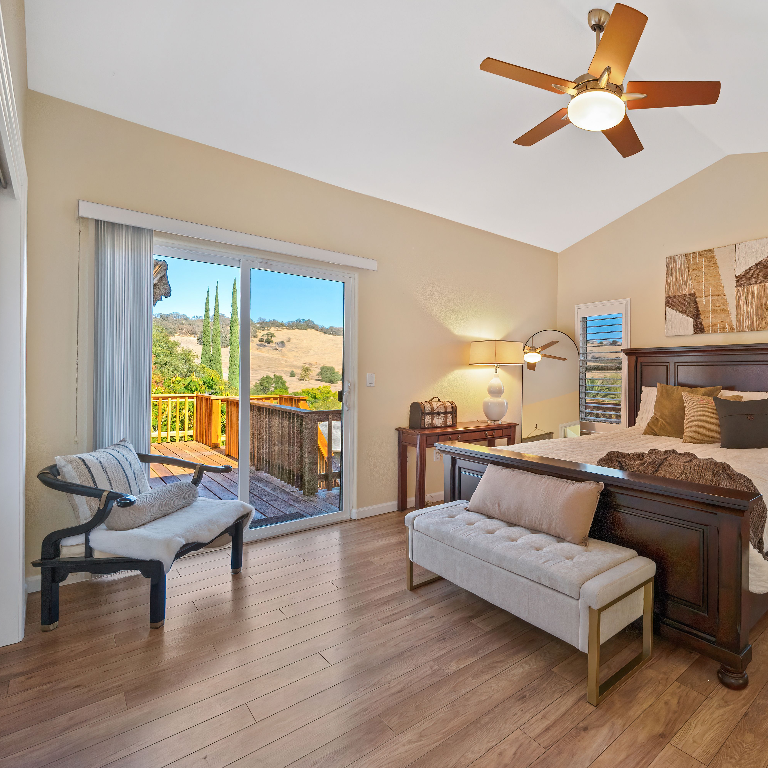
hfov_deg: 75.6
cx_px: 563
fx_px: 452
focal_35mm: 18
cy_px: 383
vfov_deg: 80.7
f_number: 5.6
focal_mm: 14
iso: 640
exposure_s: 1/125
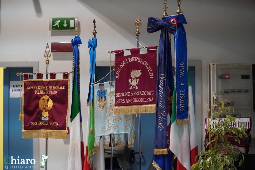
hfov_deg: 16.1
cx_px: 128
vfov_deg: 10.8
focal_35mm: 128
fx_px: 903
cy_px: 85
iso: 3200
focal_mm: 85
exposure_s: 1/125
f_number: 4
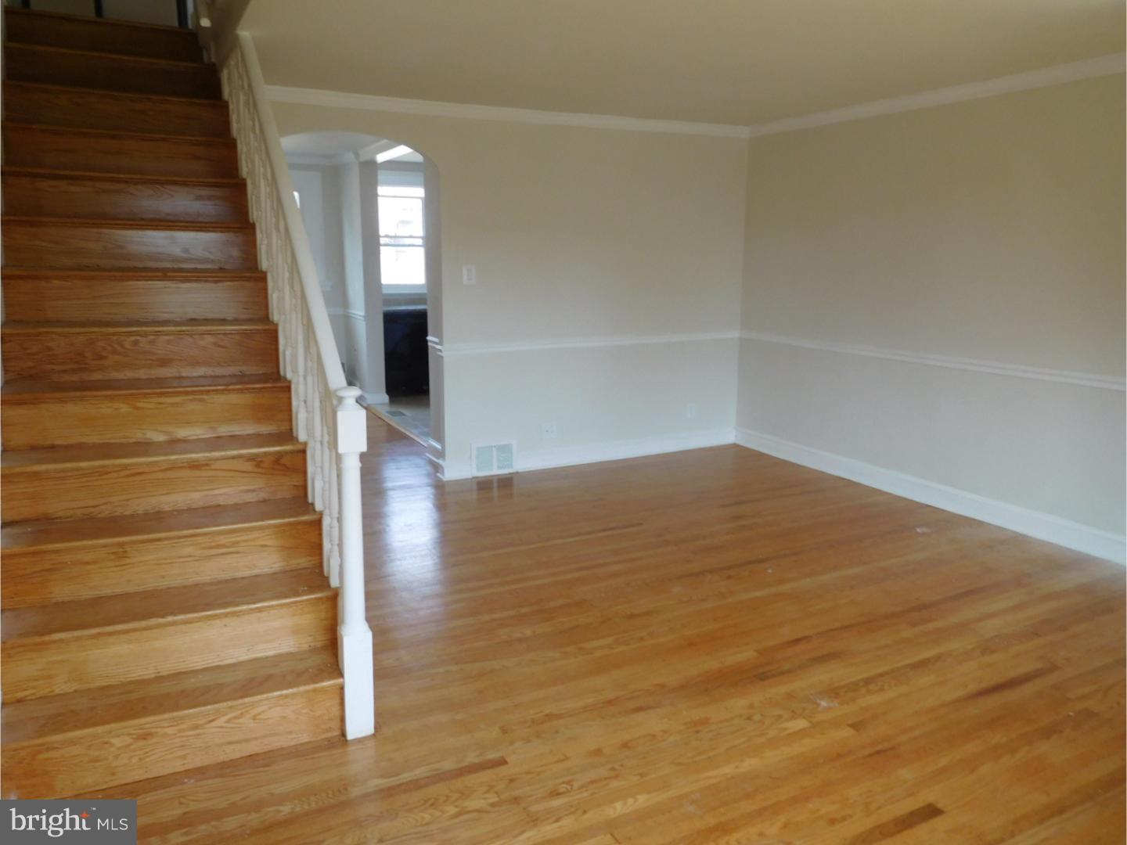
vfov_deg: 54.9
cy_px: 422
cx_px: 564
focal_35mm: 25
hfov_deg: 69.4
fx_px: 814
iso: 125
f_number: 3.4
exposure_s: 1/50
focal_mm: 4.5
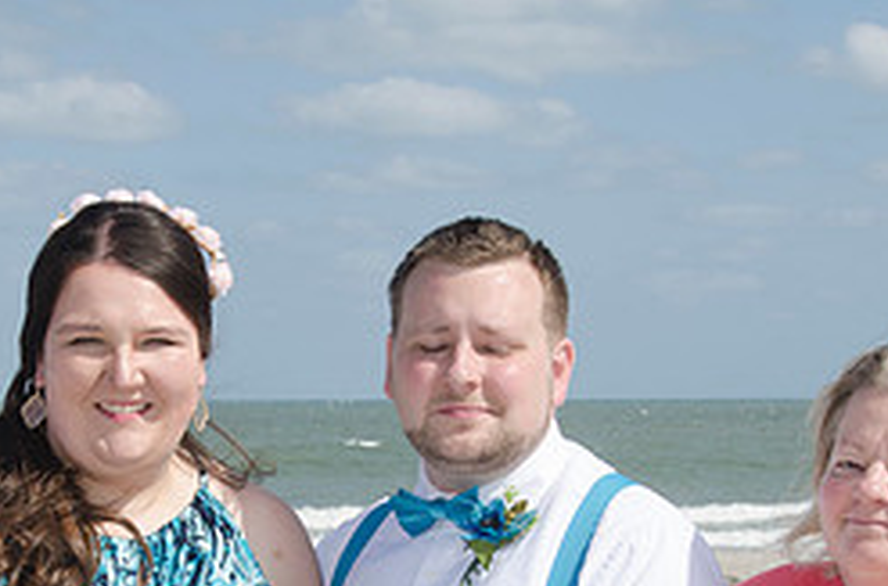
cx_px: 255
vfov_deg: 10.6
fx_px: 3123
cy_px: 572
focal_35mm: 127
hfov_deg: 16.1
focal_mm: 36
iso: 100
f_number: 10
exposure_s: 1/250
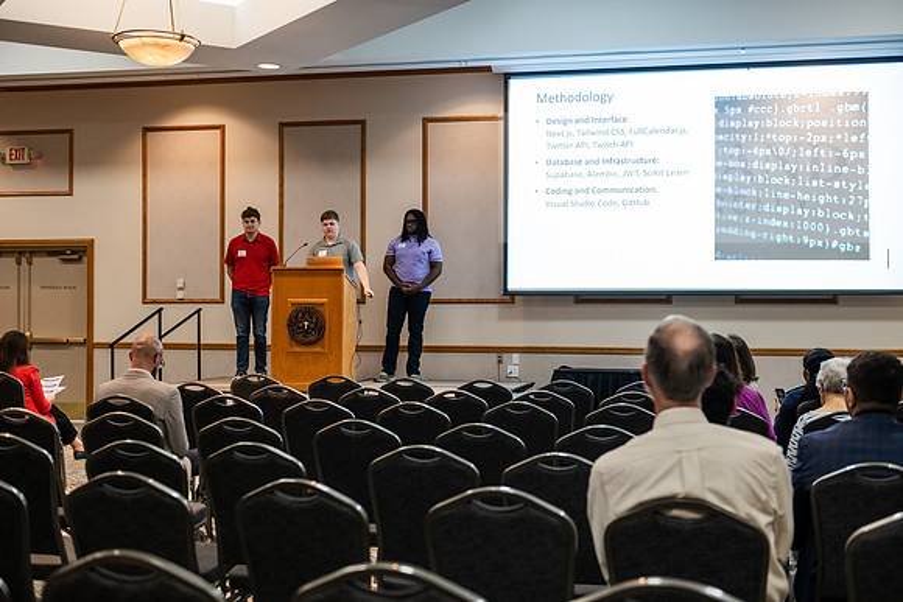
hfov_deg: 41.1
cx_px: 452
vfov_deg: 28.1
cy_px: 301
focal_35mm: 48
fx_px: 1204
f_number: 3.2
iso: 2000
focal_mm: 48
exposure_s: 1/200
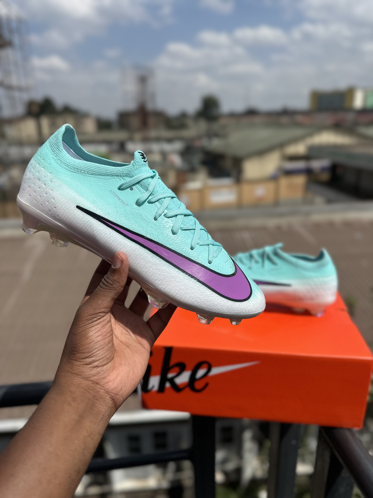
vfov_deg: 71.6
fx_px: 345
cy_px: 249
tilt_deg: -18.9
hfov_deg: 56.8
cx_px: 186
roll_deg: +1.0
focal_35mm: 24
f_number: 1.78
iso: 80
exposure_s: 1/8197
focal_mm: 6.86
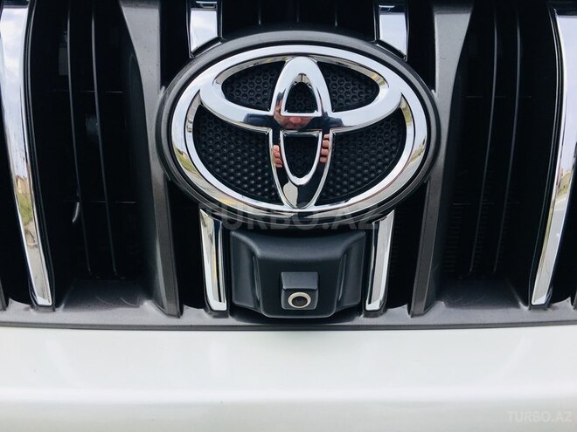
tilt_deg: -23.2
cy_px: 216
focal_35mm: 29
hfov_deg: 61.7
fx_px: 483
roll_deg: -1.4
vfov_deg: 48.2
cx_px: 288
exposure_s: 1/1026
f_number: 2.2
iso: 25
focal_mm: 4.15
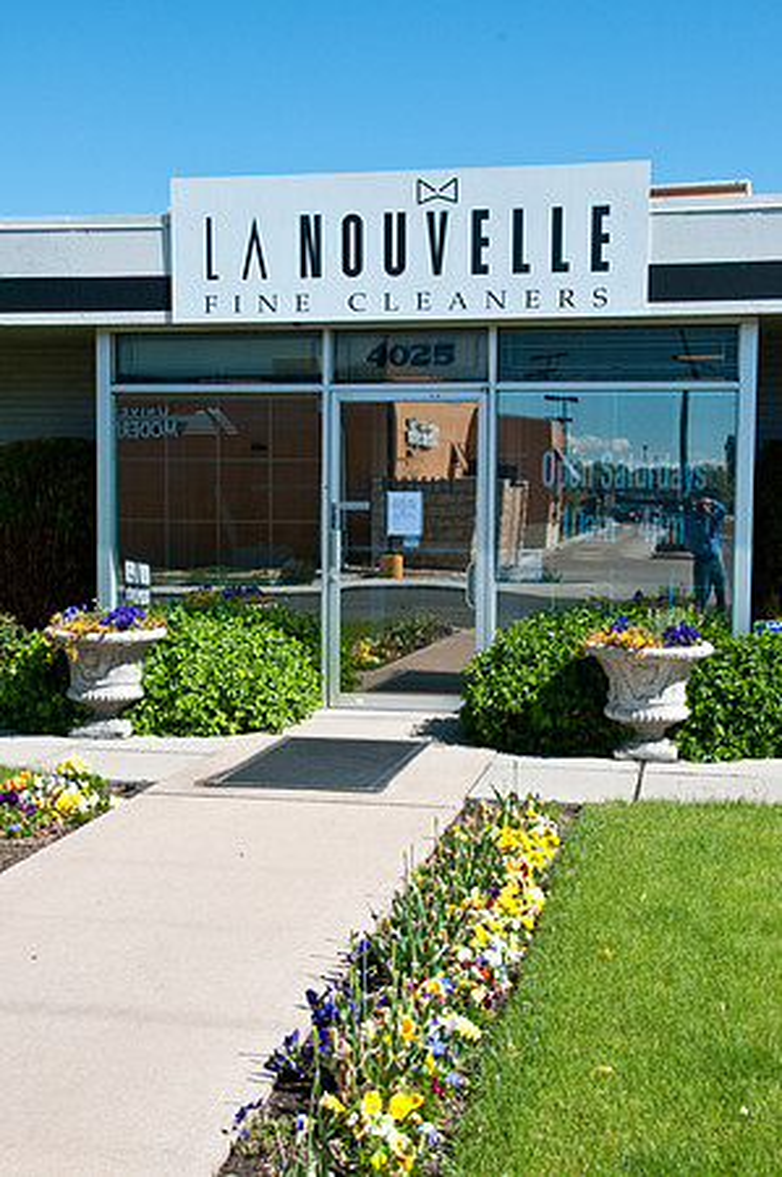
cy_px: 588
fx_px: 1421
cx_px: 391
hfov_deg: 30.8
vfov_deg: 45.0
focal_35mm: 44
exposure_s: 1/160
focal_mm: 29
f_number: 11
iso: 200
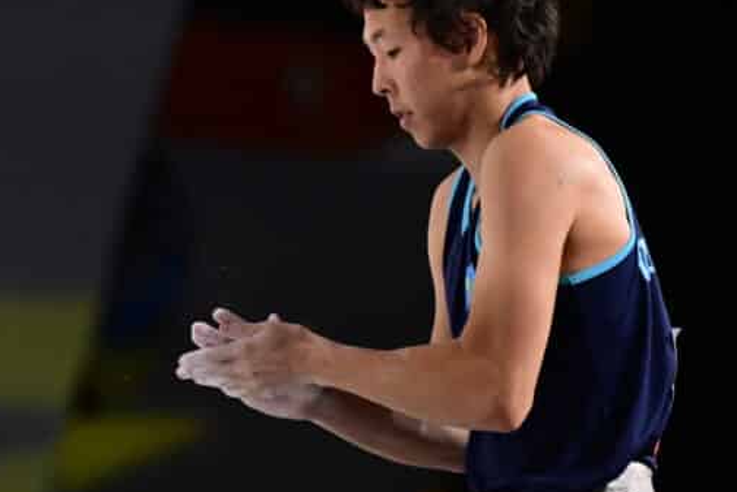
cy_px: 161
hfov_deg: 6.8
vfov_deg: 4.5
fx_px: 6244
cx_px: 265
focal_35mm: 305
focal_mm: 200
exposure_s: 1/1600
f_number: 3.5
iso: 4000
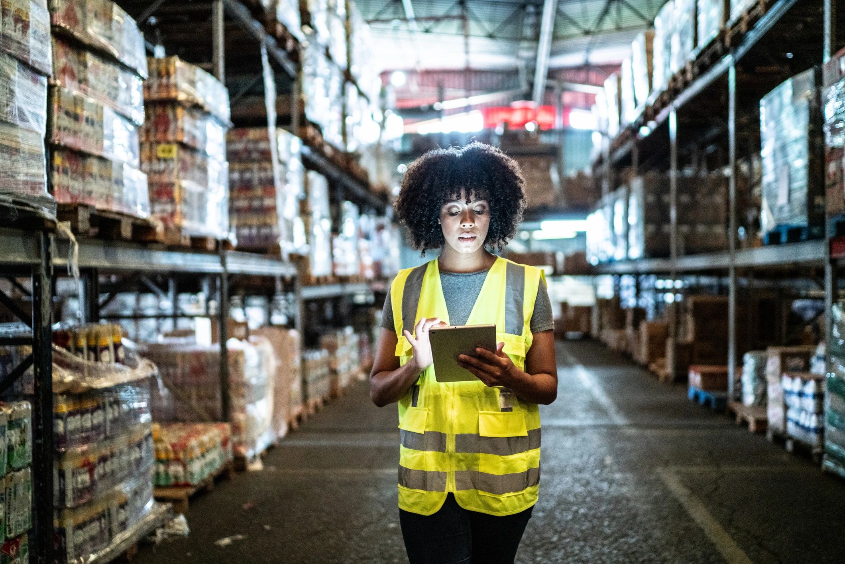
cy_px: 282
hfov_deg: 54.4
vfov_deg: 37.9
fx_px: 822
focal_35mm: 35
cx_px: 422
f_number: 1.4
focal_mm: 35
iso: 3200
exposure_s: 1/400
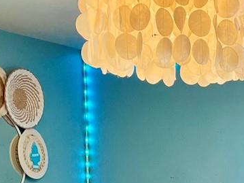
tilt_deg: -6.1
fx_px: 817
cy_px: 275
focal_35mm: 116
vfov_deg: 12.2
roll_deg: +1.1
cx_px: 251
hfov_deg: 16.6
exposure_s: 1/104
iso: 125
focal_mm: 4.2
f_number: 1.6
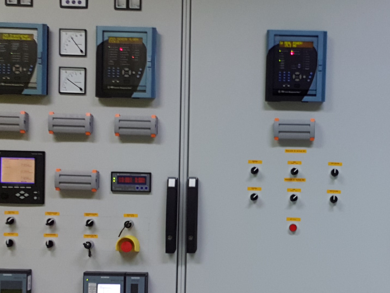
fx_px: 642
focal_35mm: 57
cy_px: 191
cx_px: 311
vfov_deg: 25.5
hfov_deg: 32.8
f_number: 1.7
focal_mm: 2.92
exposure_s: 1/40
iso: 100
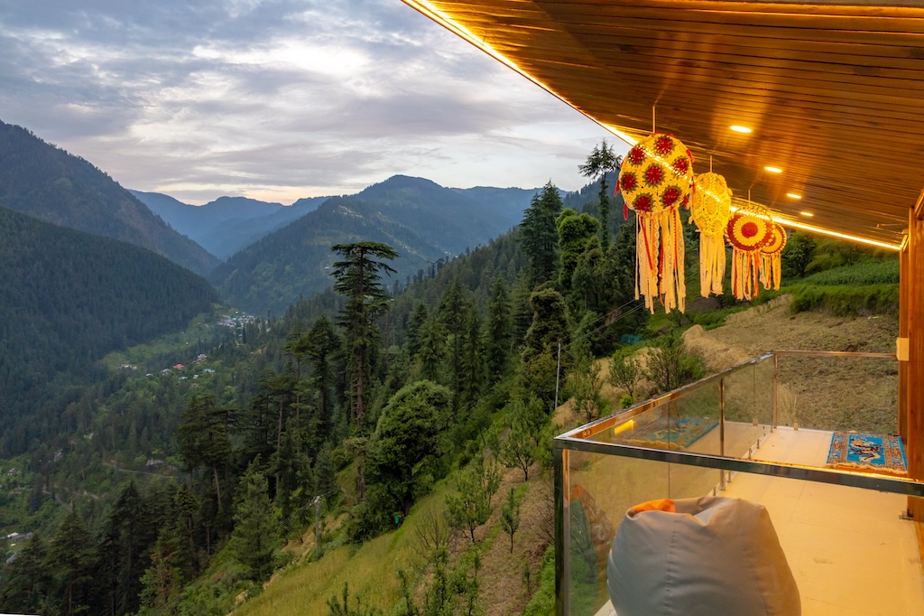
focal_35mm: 22
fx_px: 564
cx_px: 462
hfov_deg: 78.6
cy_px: 308
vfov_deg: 57.2
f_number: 2.8
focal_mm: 8.38
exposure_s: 1/120
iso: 200
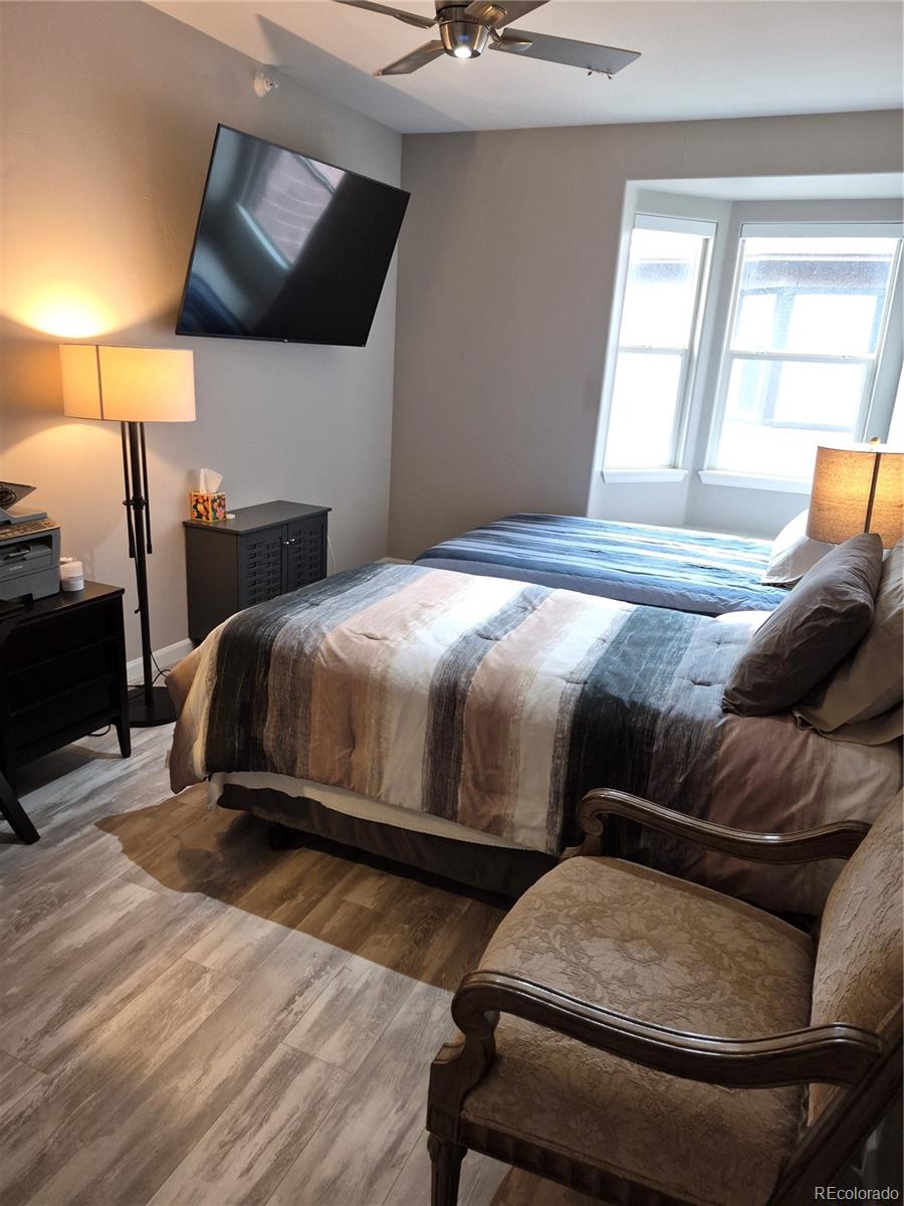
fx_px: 801
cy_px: 603
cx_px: 452
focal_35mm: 23
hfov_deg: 58.9
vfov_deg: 73.9
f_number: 1.8
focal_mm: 5.4
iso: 500
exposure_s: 1/120
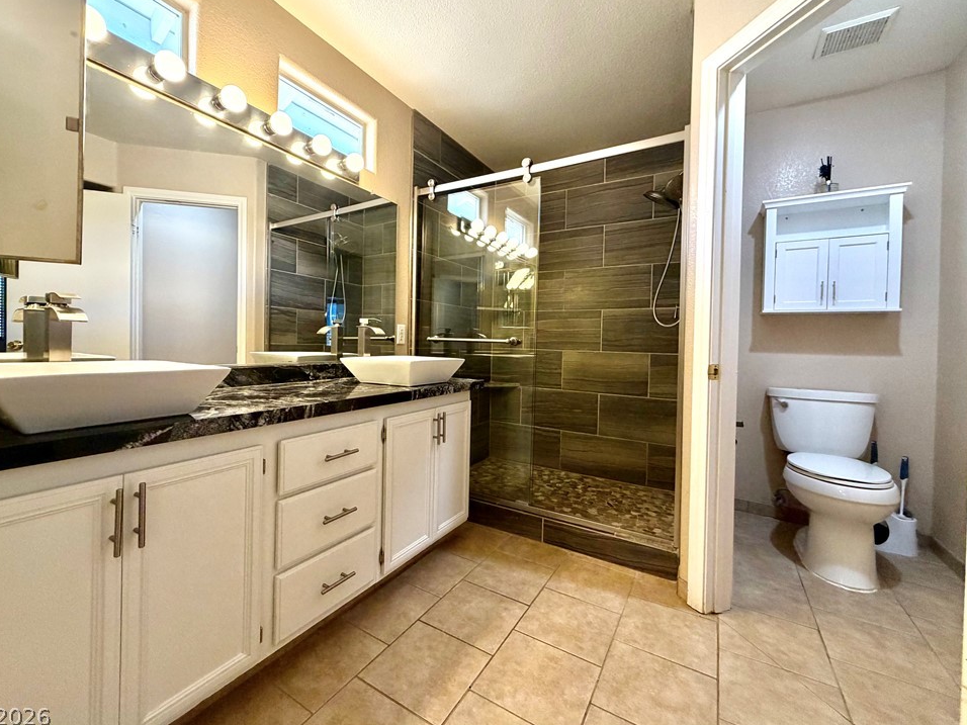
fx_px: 419
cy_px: 345
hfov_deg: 98.1
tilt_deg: -1.1
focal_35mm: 15
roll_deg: -1.0
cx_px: 457
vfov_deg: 81.7
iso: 200
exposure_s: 1/60
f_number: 2.2
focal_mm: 2.22
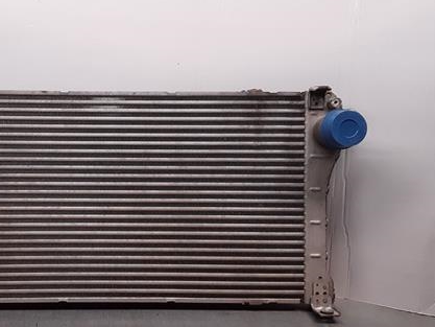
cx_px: 108
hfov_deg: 42.5
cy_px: 162
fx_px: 541
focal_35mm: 43
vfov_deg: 33.6
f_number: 1.9
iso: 100
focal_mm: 2.91
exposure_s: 1/162
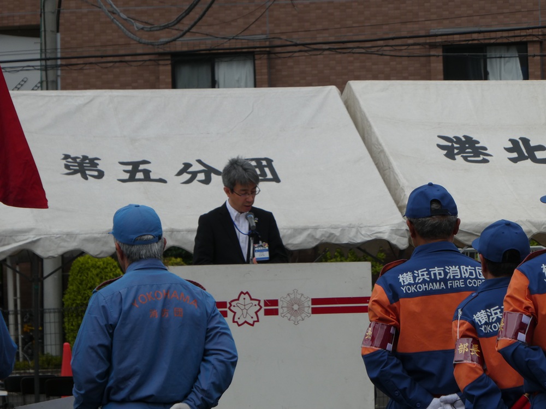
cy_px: 204
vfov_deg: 4.6
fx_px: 5079
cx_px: 273
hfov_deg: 6.2
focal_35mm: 322
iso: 80
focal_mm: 57.7
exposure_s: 1/640
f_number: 5.9
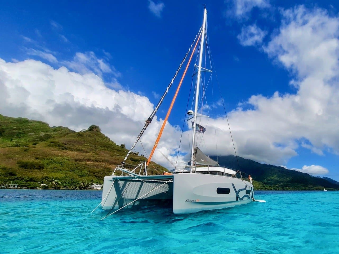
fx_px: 127
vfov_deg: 90.0
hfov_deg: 106.2
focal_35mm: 13
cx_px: 170
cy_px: 127
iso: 40
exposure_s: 1/2703
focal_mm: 1.74
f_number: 2.2
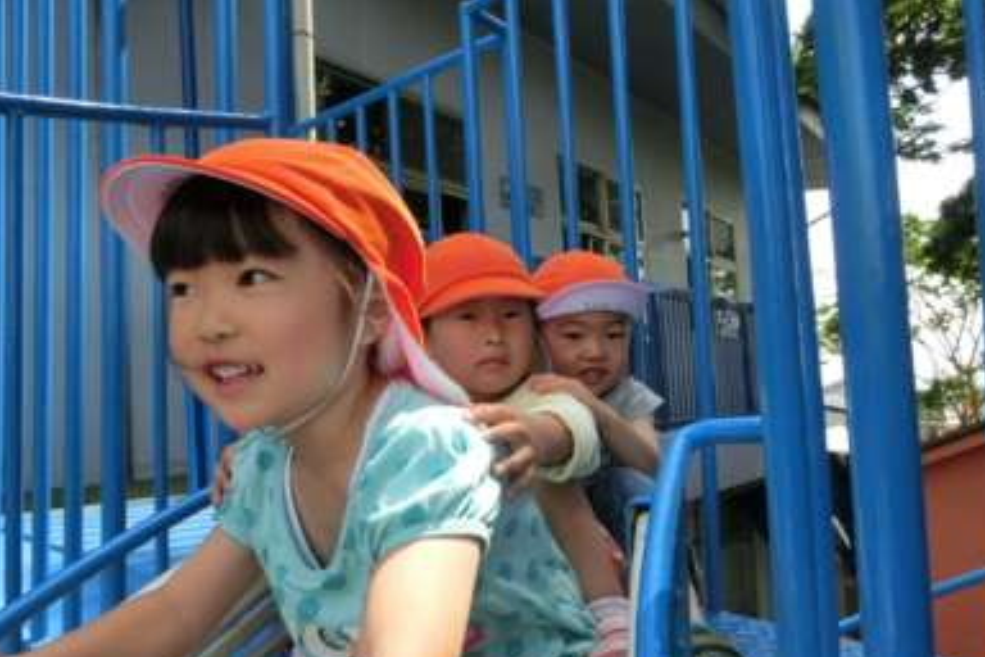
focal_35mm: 26
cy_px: 380
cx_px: 490
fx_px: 711
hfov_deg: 69.4
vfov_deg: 49.4
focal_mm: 4.24
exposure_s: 1/640
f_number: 3
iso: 80
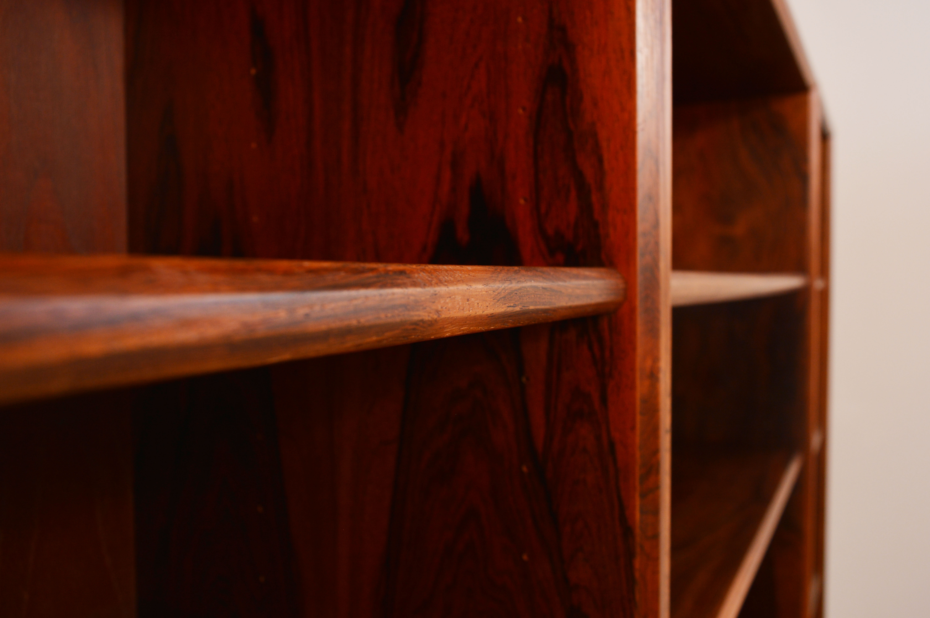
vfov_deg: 43.5
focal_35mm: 30
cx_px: 465
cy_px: 309
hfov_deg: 62.0
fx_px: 774
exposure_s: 1/25
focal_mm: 20
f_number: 6.3
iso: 200
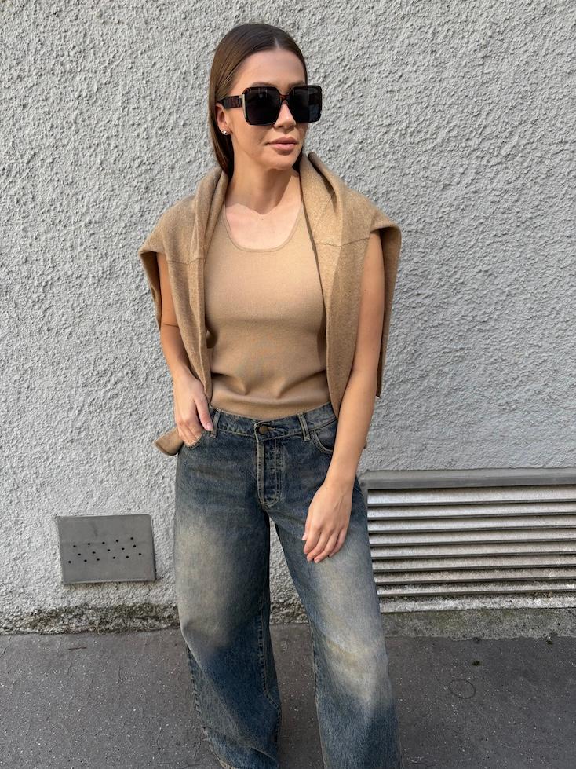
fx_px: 577
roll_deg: +0.2
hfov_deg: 53.1
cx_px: 288
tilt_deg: -15.7
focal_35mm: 26
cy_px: 384
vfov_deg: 67.3
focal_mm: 5.96
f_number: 1.6
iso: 40
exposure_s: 1/325
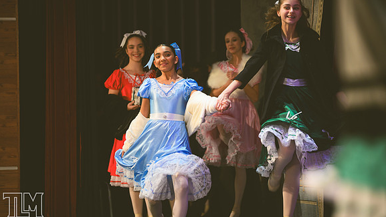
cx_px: 193
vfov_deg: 8.6
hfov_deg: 15.1
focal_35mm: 142
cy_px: 101
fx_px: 1454
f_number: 2.8
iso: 1400
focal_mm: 135
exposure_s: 1/250
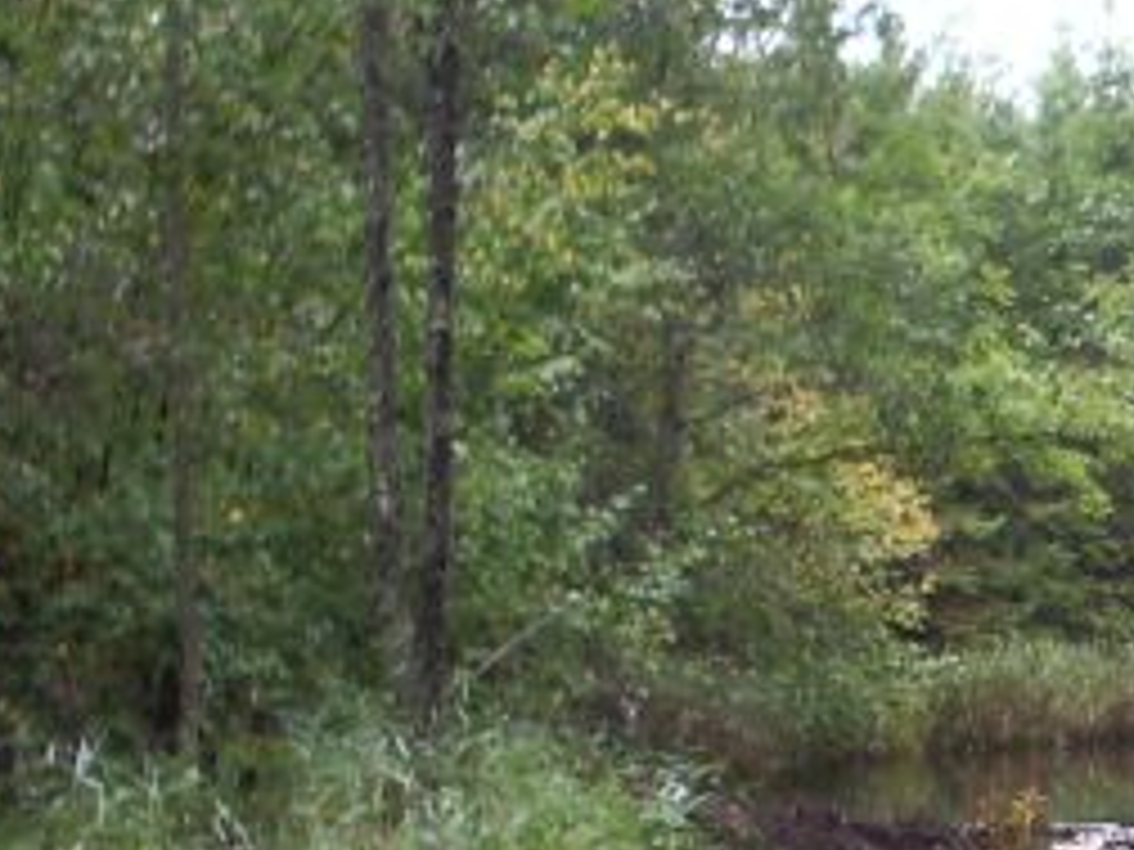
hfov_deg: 16.5
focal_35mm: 111
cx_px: 1588
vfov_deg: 13.2
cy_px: 733
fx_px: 3636
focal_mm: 5.8
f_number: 2.6
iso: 50
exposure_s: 1/80
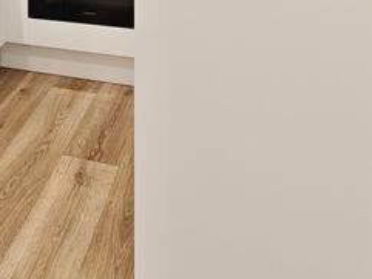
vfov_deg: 23.6
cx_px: -100
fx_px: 548
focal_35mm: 51
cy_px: -123
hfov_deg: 30.4
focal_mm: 2.03
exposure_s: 1/50
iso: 100
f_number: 1.8
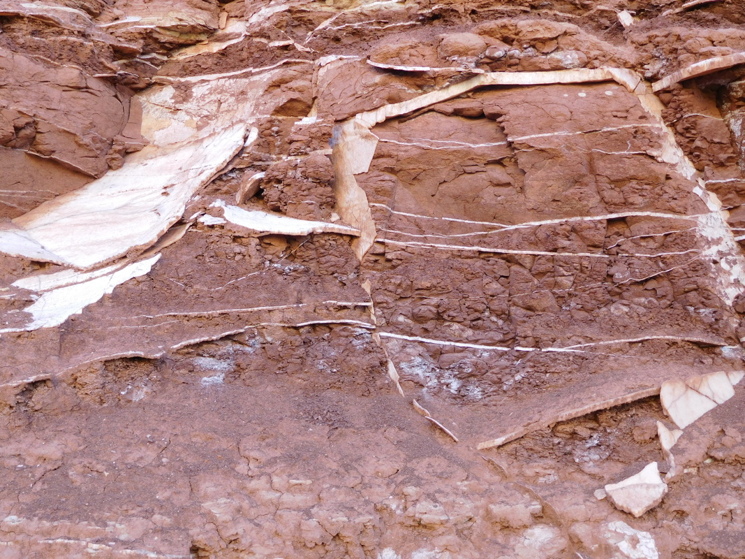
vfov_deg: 36.0
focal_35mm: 40
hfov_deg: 46.8
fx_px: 861
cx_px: 372
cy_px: 280
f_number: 3.9
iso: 125
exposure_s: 1/60
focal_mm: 7.1
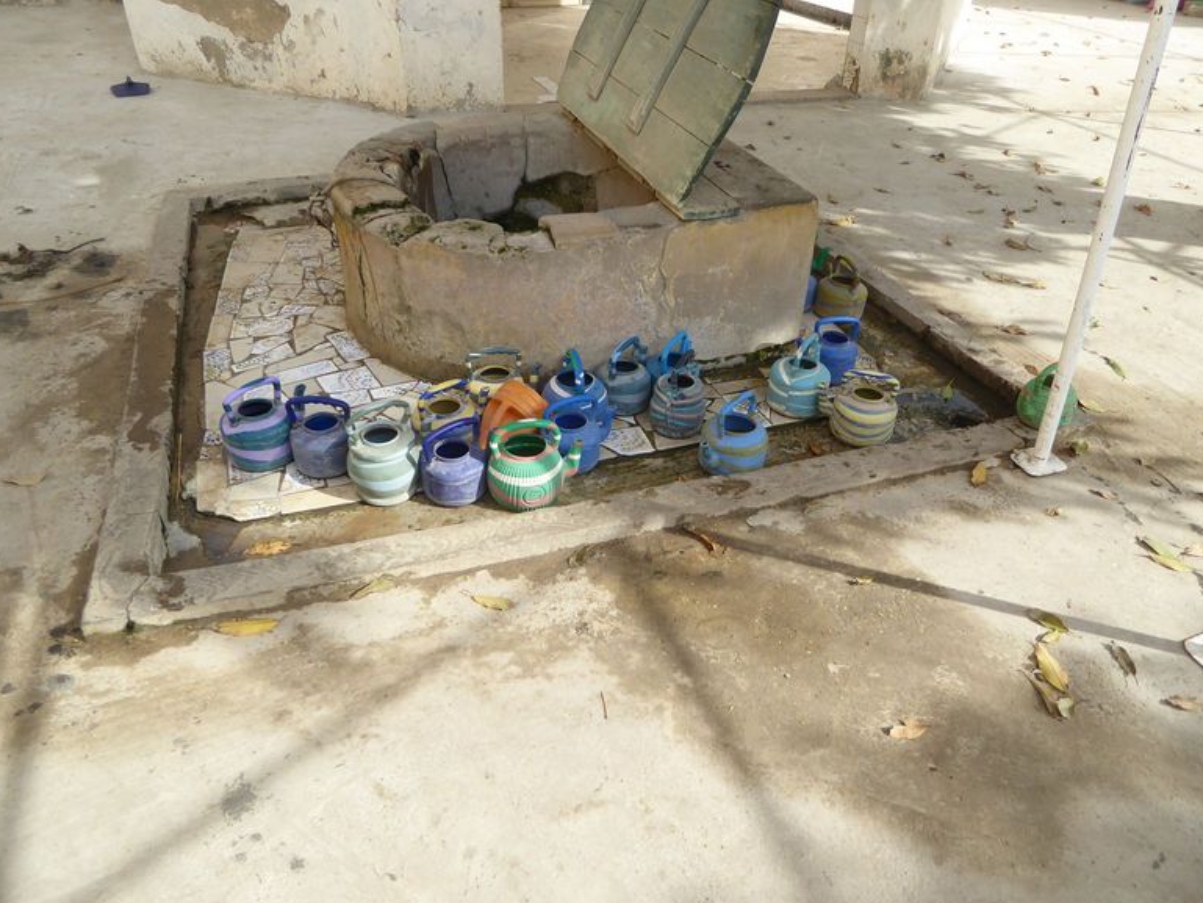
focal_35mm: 26
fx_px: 904
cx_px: 609
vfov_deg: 53.1
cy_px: 444
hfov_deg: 67.3
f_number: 3.3
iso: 80
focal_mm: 4.3
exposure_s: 1/320
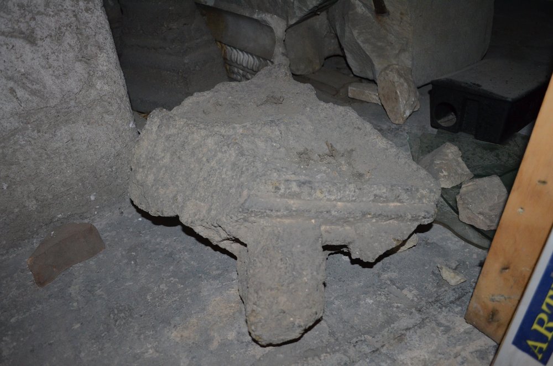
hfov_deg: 62.0
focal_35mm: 30
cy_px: 183
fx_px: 460
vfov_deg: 43.4
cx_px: 276
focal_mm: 20
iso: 2000
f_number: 3.8
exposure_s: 1/60
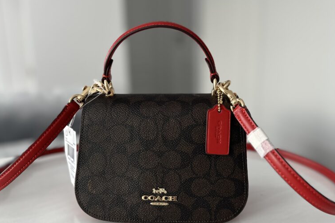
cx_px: 167
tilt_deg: -14.1
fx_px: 316
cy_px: 119
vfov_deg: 38.8
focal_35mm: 34
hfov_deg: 55.8
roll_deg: +0.9
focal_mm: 6.86
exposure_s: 1/121
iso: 200
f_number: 1.78
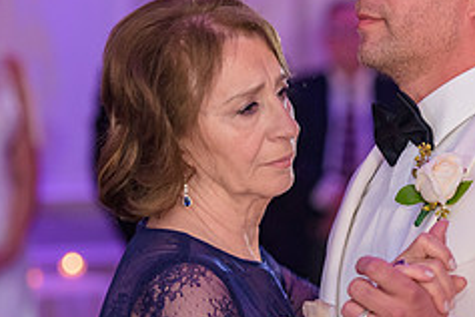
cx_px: 429
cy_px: 135
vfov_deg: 5.1
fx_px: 3549
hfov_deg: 7.6
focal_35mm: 269
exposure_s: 1/125
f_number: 3.2
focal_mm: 110
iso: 1600
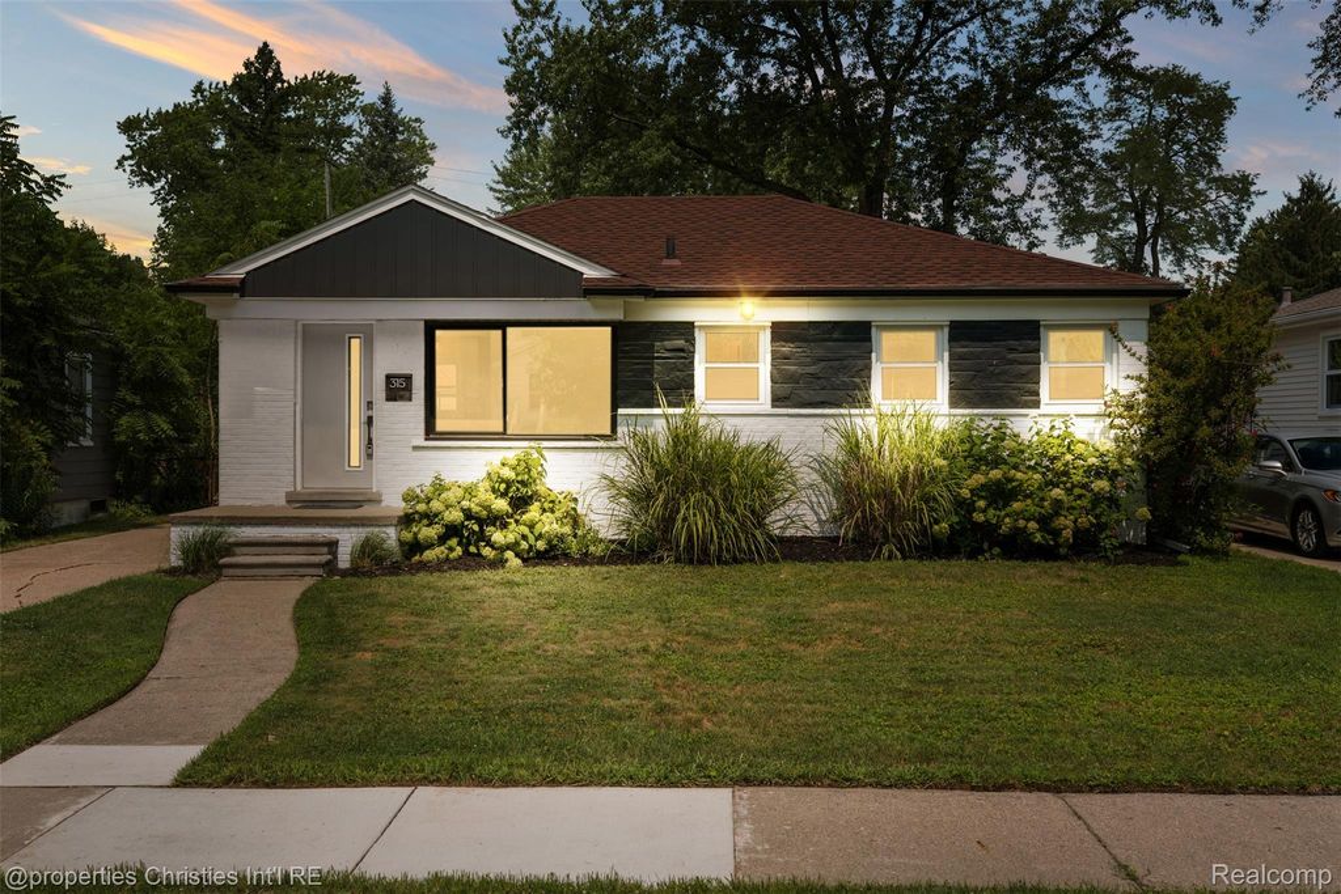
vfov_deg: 37.9
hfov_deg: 54.4
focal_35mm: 35
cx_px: 670
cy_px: 447
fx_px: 1304
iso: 250
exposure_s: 1/40
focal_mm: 35
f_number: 9
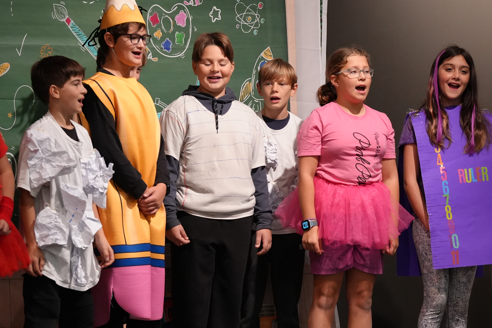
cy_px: 234
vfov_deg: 4.2
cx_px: 315
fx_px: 4455
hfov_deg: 6.3
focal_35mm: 326
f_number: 4
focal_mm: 181
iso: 4000
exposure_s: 1/200
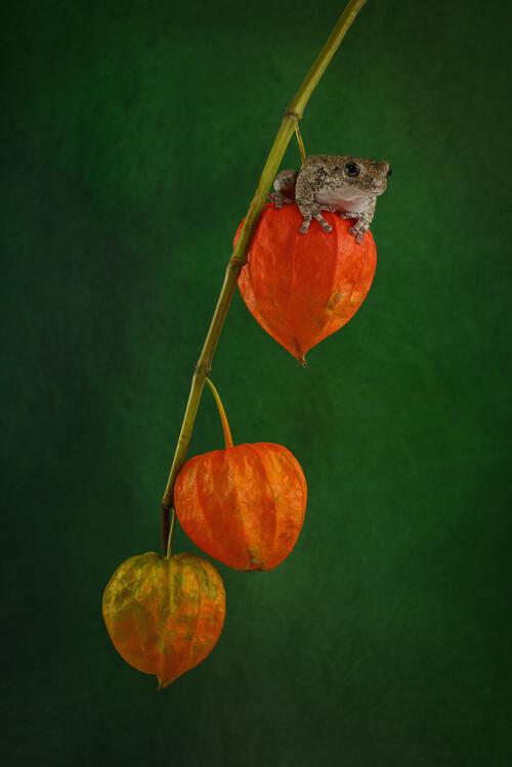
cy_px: 384
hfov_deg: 15.2
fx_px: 1920
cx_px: 256
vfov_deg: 22.6
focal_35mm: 90
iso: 64
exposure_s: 1/200
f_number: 16
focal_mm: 90
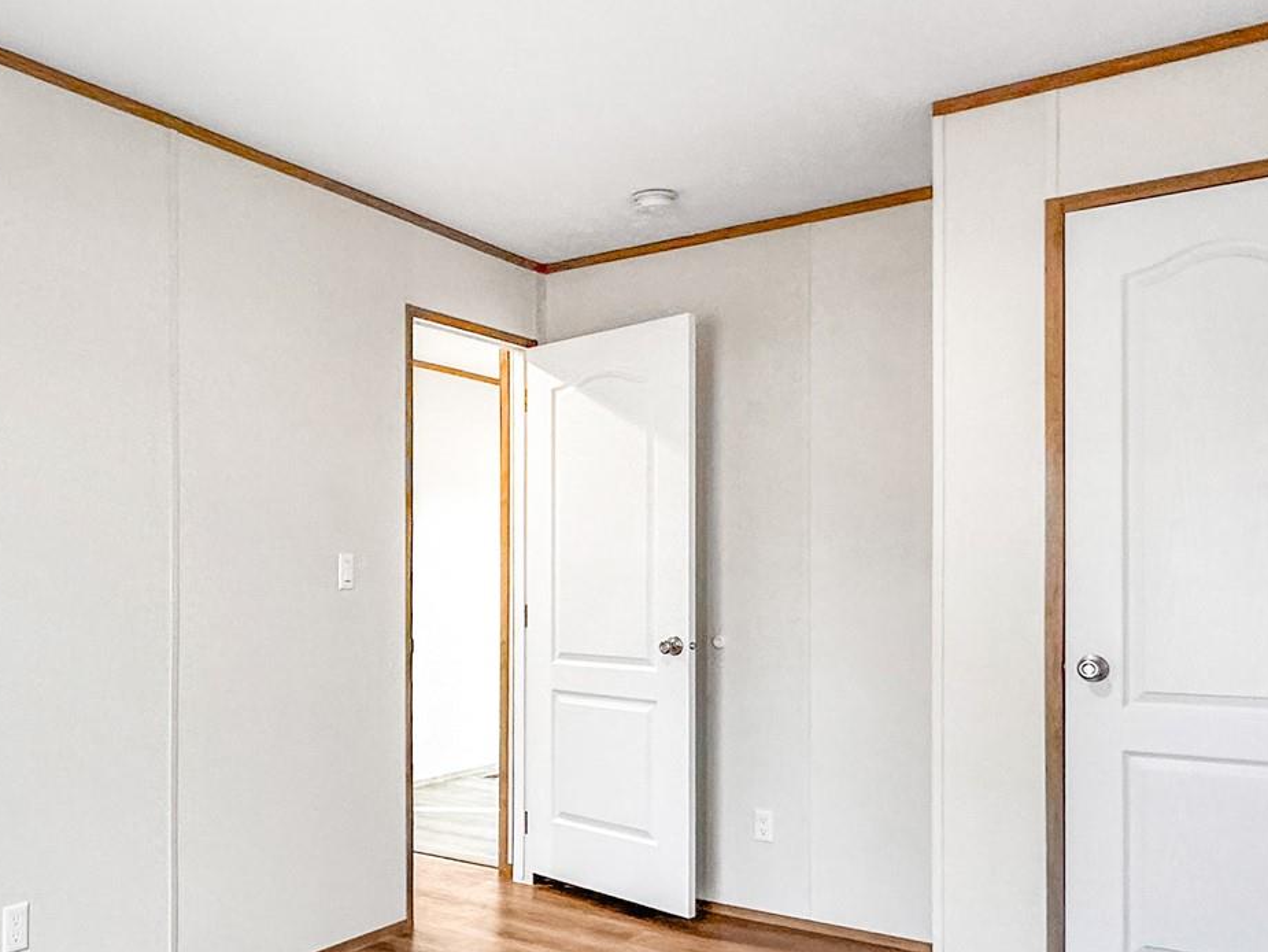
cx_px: 352
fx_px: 1136
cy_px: 624
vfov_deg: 44.9
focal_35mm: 31
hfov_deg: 56.1
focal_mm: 2.22
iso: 250
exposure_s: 1/120
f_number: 2.2
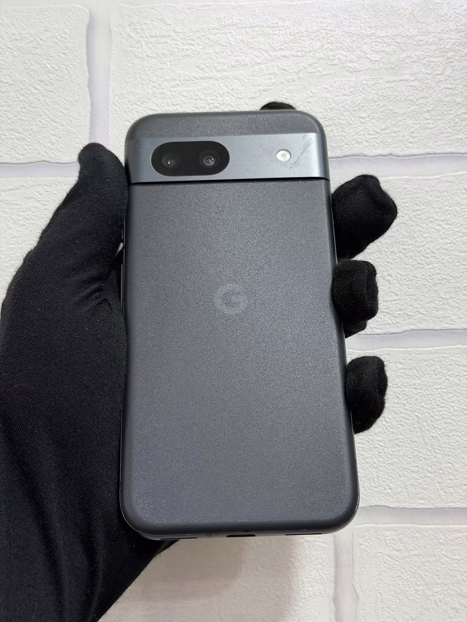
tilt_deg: +1.6
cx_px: 234
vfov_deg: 39.7
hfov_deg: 30.3
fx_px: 863
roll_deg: +0.2
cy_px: 311
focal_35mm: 48
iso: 80
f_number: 1.78
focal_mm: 6.76
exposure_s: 1/50
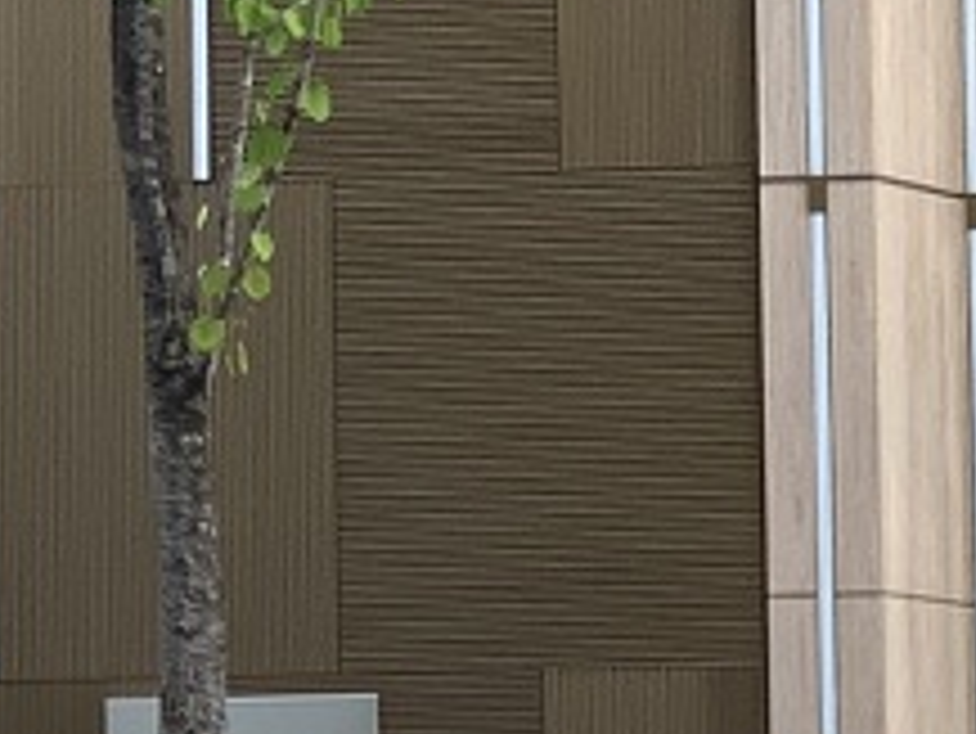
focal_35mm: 245
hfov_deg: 8.1
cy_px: 802
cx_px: 846
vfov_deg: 6.0
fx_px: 6912
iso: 64
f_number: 2.4
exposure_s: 1/122
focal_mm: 6
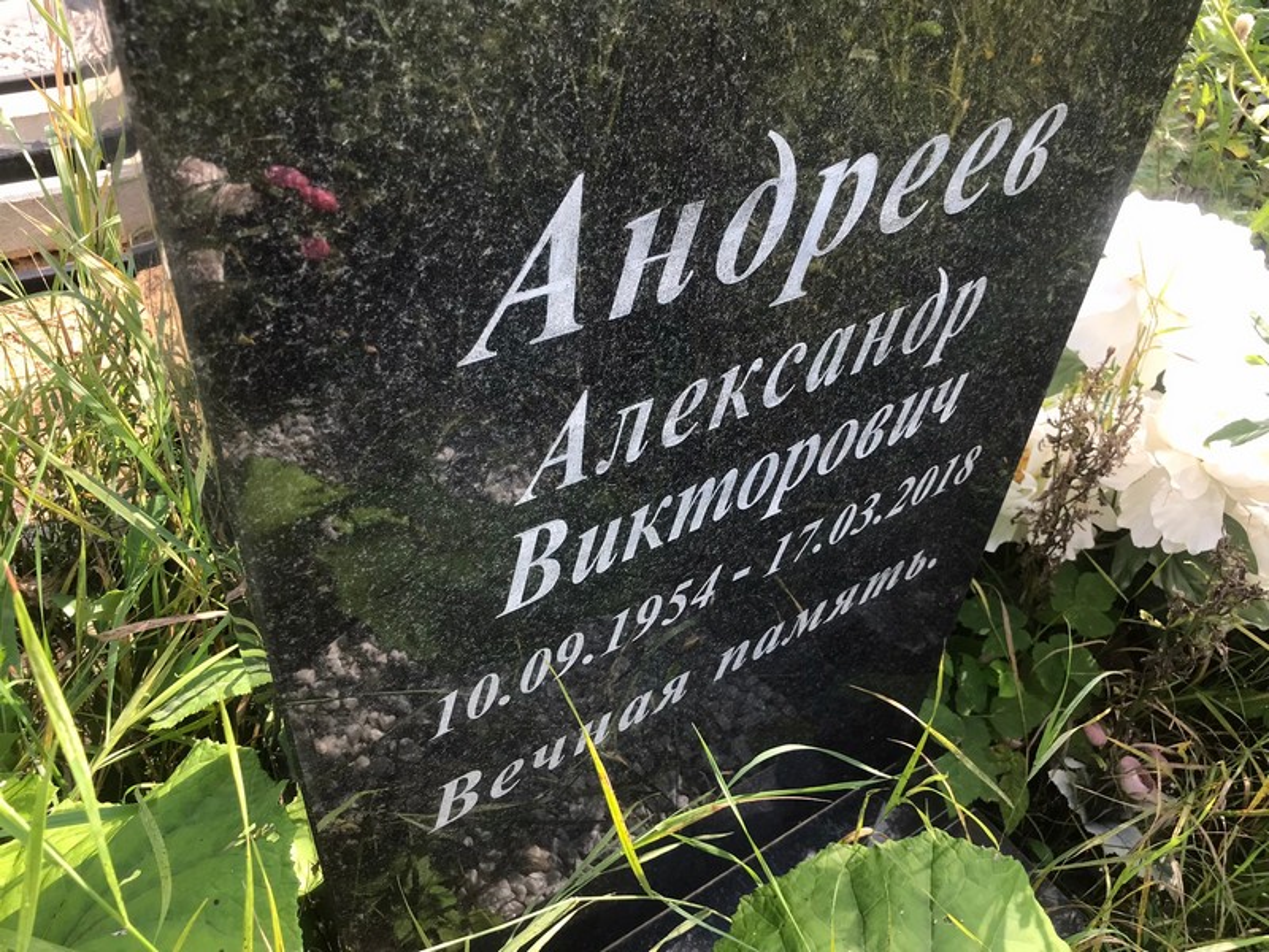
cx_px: 634
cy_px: 476
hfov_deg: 63.4
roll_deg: -4.9
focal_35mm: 28
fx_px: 1026
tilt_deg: -40.2
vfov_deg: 49.7
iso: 20
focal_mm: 3.99
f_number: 1.8
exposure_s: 1/304
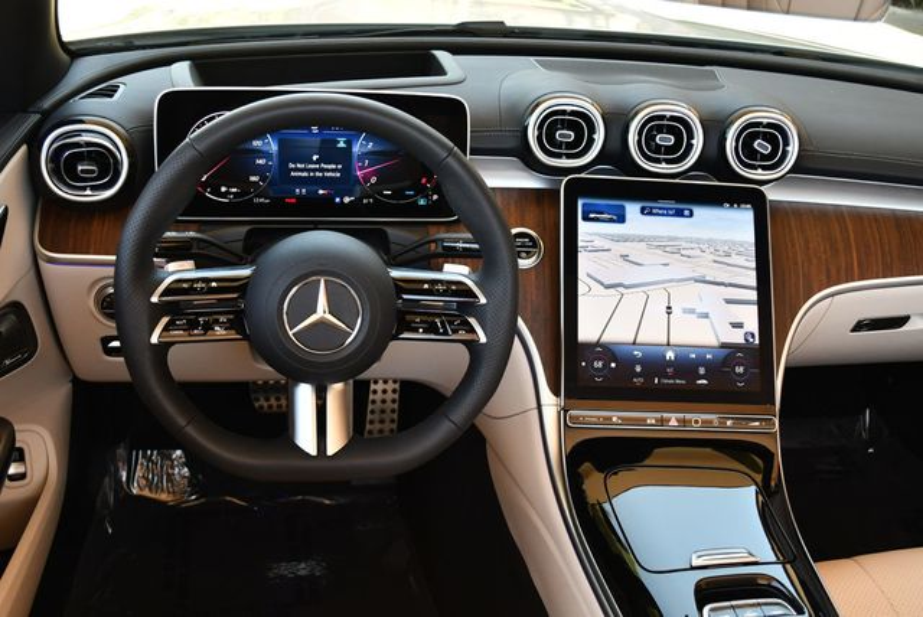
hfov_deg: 53.1
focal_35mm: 36
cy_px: 308
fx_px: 924
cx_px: 462
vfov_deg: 36.9
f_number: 3.5
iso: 450
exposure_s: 1/250
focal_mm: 18
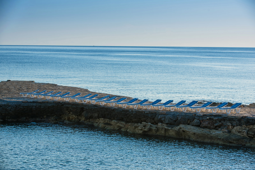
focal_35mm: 102
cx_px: 128
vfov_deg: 13.4
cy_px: 85
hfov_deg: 20.0
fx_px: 723
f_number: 8
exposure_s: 1/640
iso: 320
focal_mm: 102
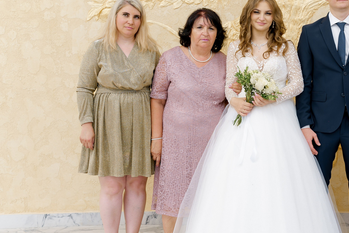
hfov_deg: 32.0
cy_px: 101
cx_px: 281
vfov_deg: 22.2
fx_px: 591
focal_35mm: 61
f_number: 5
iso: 160
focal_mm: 35
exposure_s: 1/125
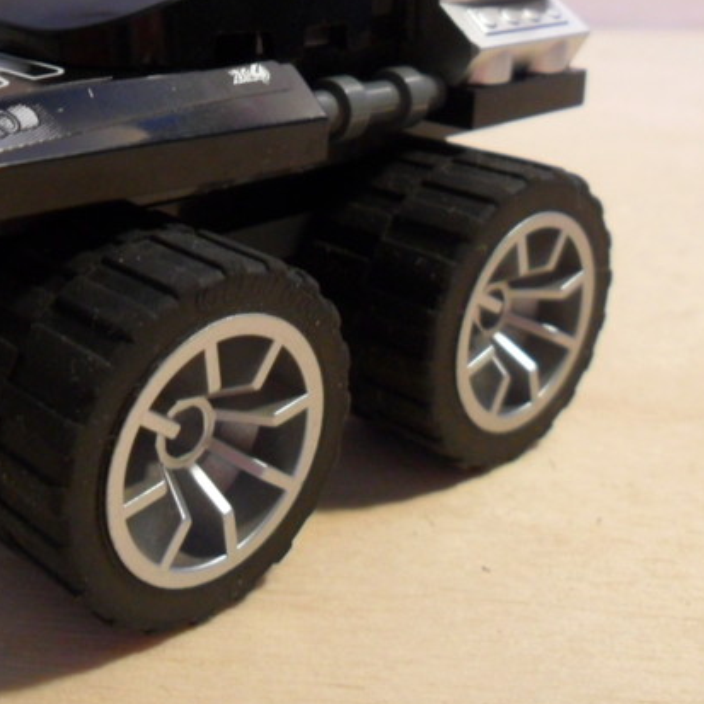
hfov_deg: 32.2
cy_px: 183
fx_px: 1196
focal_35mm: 52
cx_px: 184
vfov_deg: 32.2
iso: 200
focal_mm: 4.9
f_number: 3.5
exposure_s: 1/15
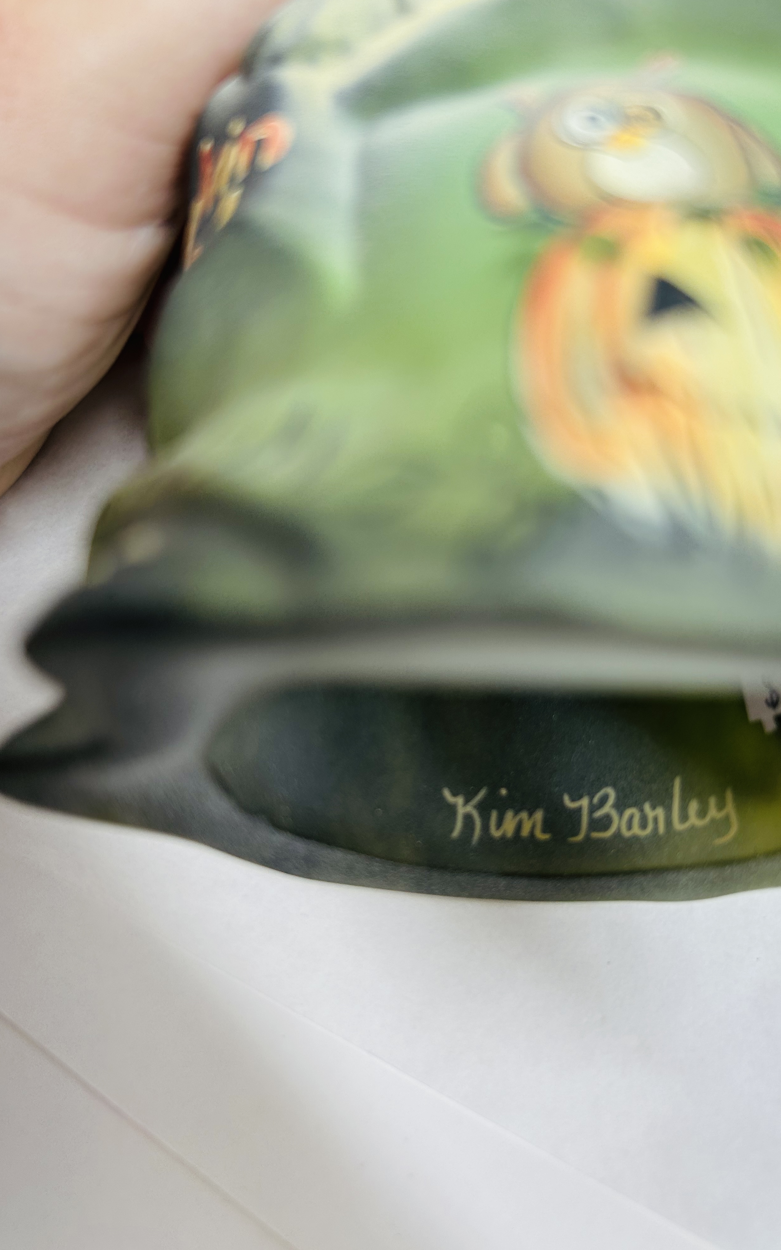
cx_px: 438
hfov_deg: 44.4
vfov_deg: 66.5
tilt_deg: -64.3
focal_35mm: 28
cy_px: 621
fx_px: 954
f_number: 1.5
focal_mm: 5.7
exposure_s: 1/310
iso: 50
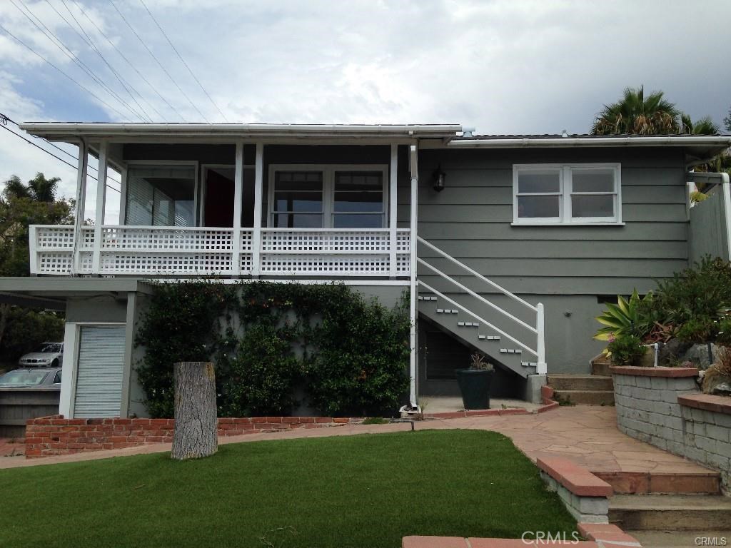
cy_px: 274
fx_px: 697
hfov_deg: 55.4
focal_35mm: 33
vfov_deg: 42.9
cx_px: 366
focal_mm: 4.12
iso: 50
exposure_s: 1/1642
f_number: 2.4
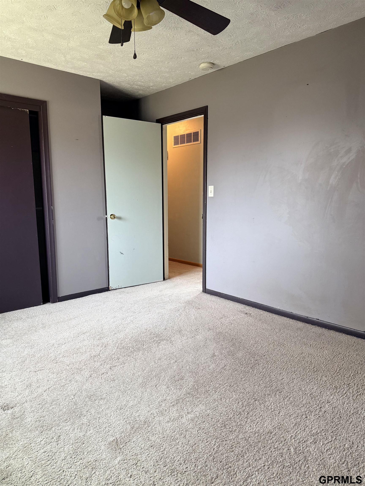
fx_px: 337
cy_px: 243
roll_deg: +0.5
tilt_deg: -7.9
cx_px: 182
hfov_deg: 56.8
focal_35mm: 24
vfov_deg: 71.6
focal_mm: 6.76
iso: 250
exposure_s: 1/60
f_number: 1.78
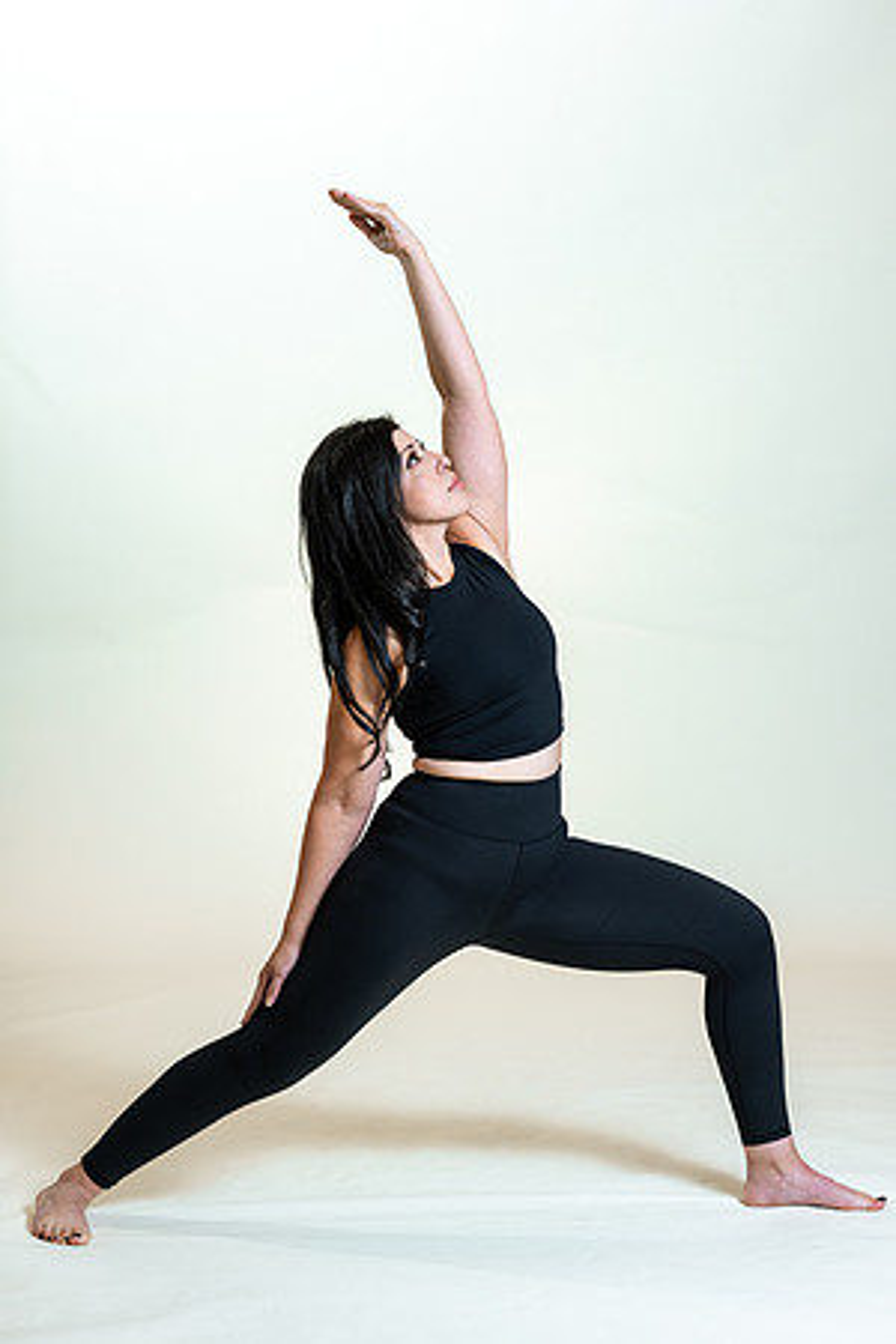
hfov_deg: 16.1
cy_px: 672
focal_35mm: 85
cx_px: 448
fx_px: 3173
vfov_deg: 23.9
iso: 320
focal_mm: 85
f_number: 4
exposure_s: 1/160
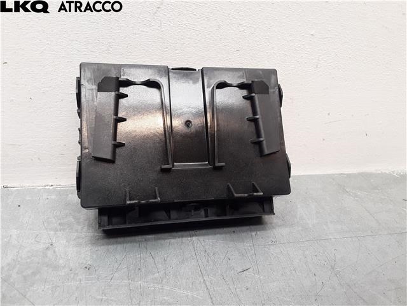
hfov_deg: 63.4
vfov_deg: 49.7
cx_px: 204
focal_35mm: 28
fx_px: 329
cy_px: 153
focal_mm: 2.91
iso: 64
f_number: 1.9
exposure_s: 1/50
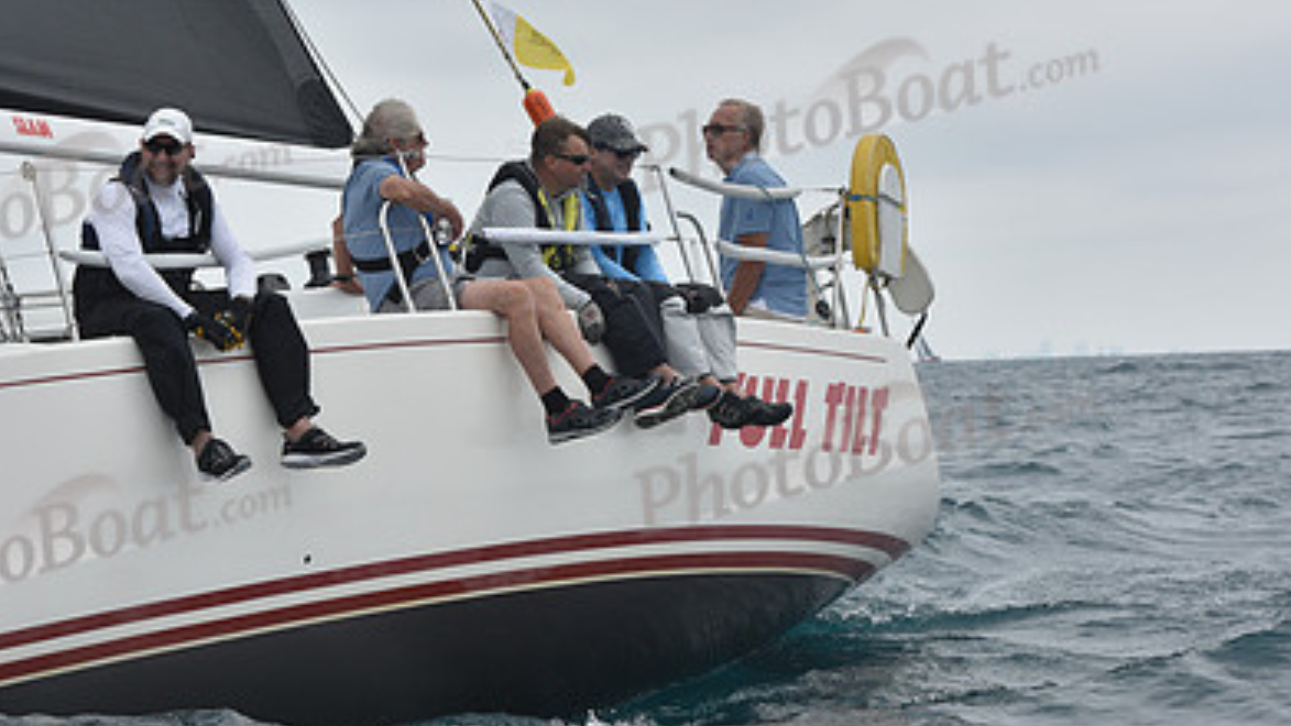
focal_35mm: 174
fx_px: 5957
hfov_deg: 12.4
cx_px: 466
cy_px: 325
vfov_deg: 7.0
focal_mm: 112
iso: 250
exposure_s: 1/800
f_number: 9
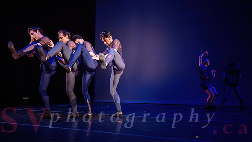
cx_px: 114
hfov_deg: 68.6
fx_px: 184
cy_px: 92
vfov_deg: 41.6
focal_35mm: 28
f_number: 1.4
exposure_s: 1/250
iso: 1600
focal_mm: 24
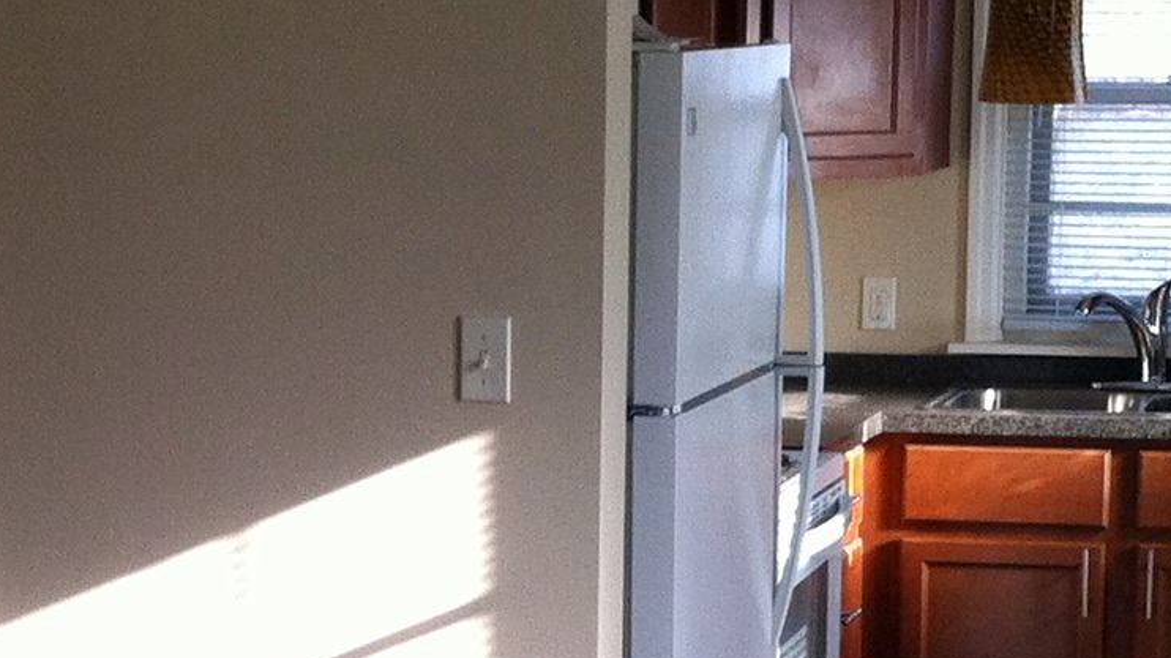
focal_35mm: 133
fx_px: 4129
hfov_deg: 16.1
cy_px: 693
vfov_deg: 9.0
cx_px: 319
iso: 125
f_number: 2.8
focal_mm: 3.85
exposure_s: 1/120
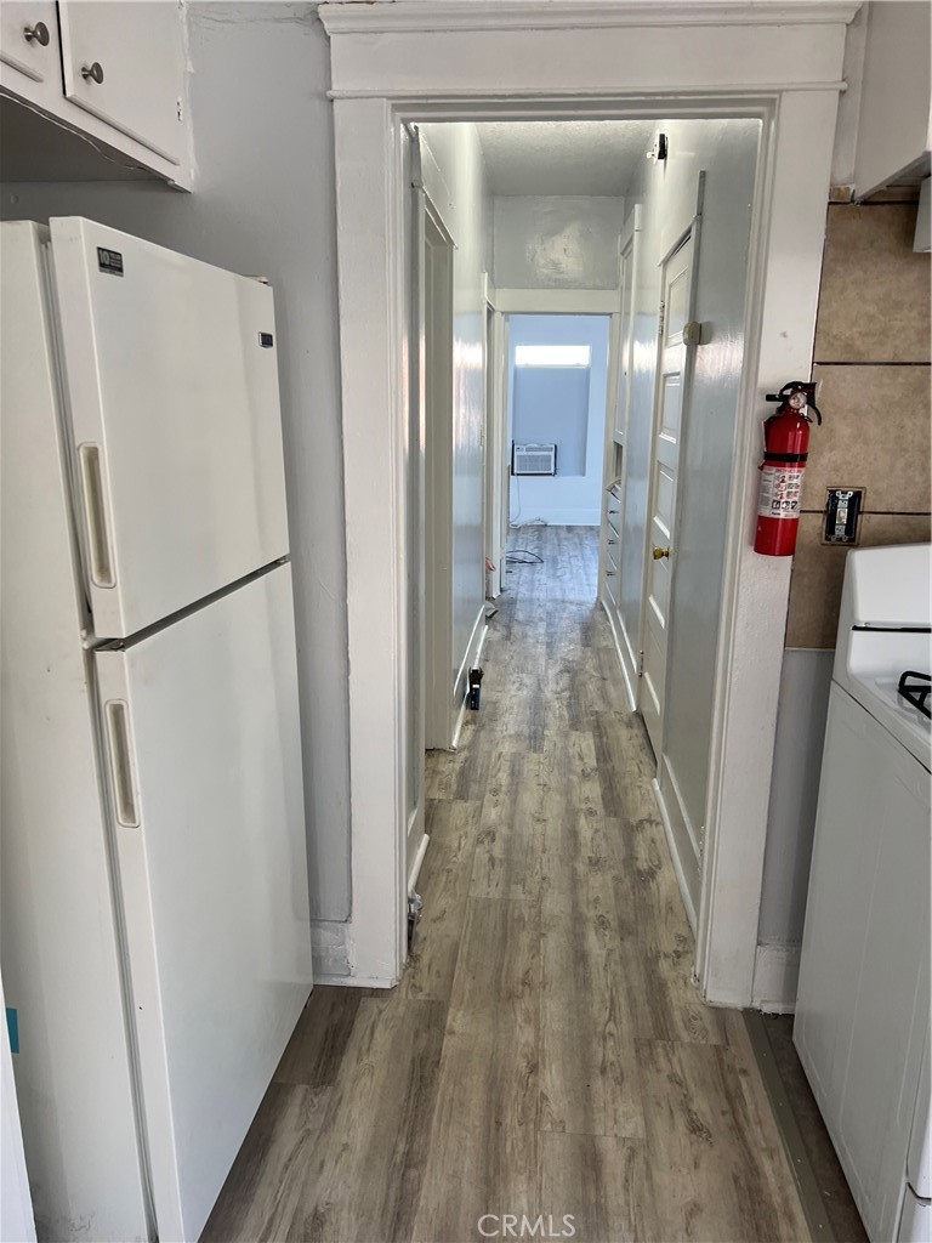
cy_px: 622
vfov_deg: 67.3
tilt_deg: -10.0
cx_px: 466
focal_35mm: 26
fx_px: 933
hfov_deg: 53.1
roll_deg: -1.8
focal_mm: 5.7
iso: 100
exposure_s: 1/120
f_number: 1.5
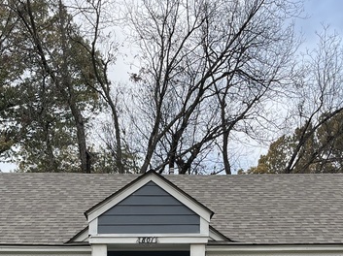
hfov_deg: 32.7
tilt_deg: +5.2
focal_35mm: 59
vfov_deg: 23.5
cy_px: 270
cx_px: 164
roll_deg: +0.7
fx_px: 584
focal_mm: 5.1
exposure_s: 1/266
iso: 50
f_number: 1.6
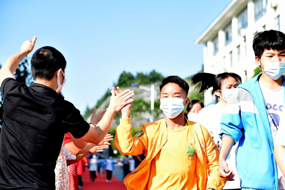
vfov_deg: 19.4
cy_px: 95
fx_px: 554
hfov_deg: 28.9
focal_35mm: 70
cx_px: 142
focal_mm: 70
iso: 200
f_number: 3.5
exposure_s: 1/800
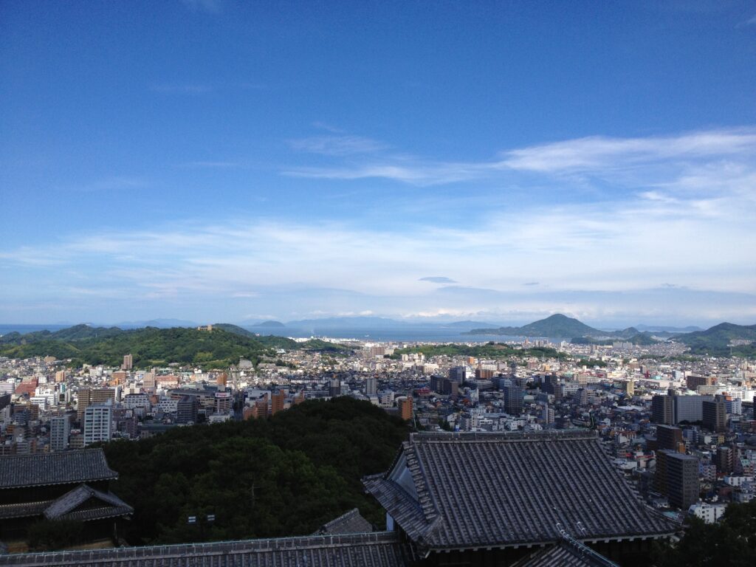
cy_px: 284
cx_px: 378
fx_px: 764
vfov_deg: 40.7
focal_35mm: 35
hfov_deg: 52.6
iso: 64
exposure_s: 1/2208
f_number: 2.4
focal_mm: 4.28
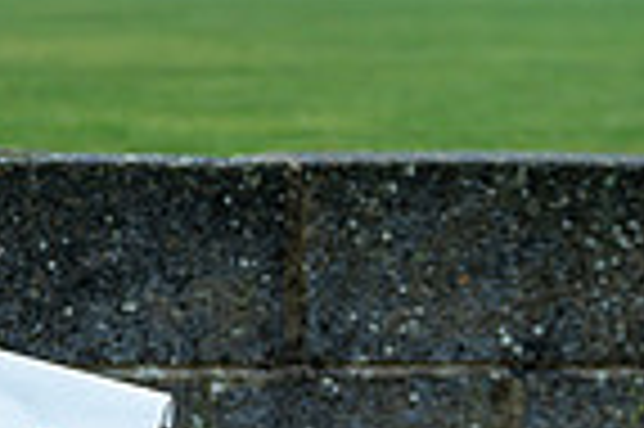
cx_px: -302
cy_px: 160
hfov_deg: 10.9
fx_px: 3270
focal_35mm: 183
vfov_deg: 7.5
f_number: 4
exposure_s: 1/200
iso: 100
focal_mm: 45
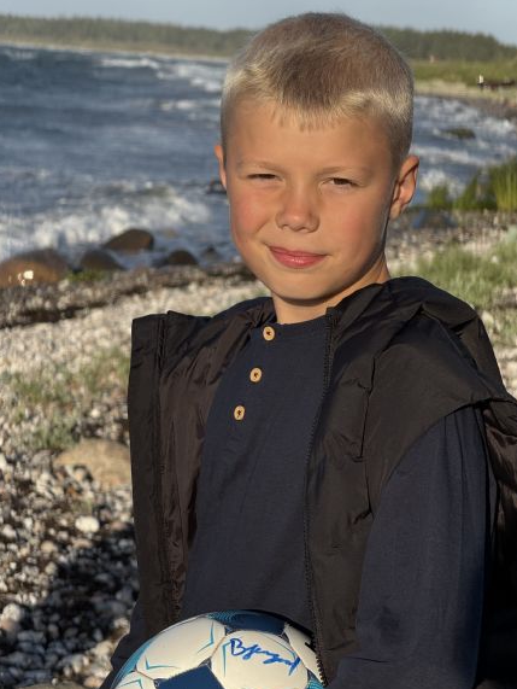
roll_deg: -4.5
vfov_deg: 15.6
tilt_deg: -6.2
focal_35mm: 126
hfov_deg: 11.8
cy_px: 334
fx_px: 2506
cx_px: 266
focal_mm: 15.66
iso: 50
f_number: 2.8
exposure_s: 1/1271
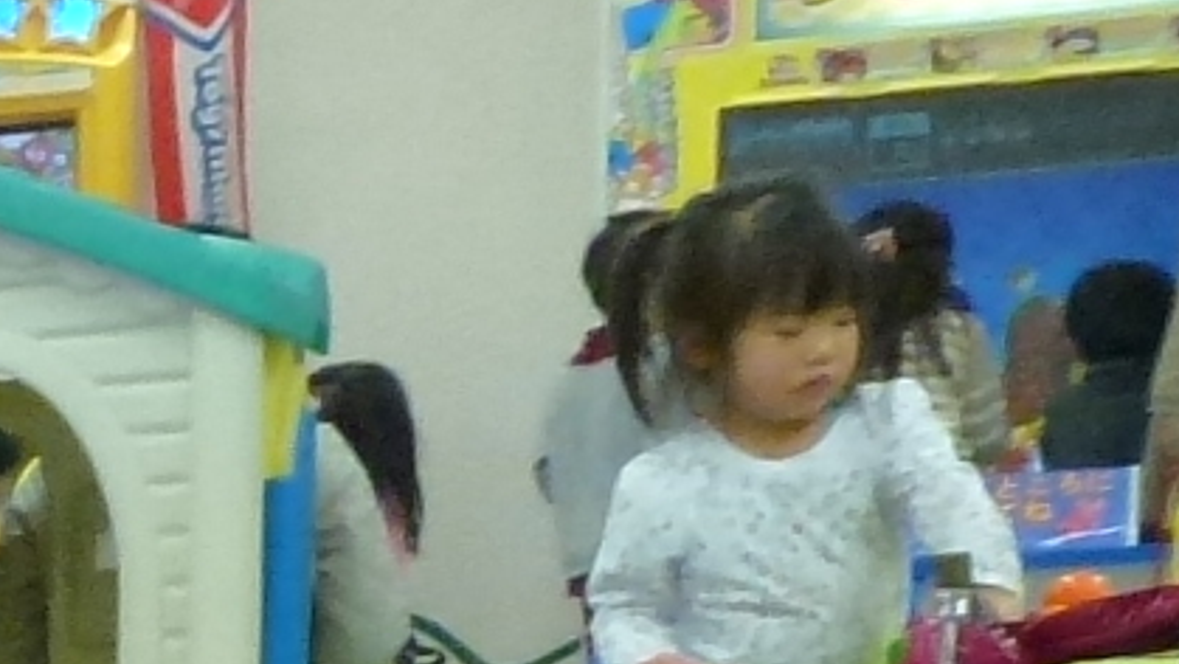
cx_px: -2136
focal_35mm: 173
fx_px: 5410
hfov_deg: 10.0
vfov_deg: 6.4
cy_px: 1984
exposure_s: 1/60
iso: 400
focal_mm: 4.7
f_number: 3.4
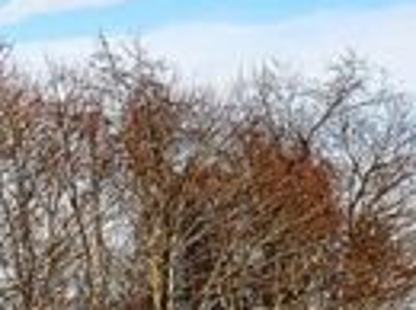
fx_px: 1703
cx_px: -720
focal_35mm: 142
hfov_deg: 10.8
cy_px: 115
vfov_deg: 10.4
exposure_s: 1/864
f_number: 1.8
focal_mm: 5.4
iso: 25
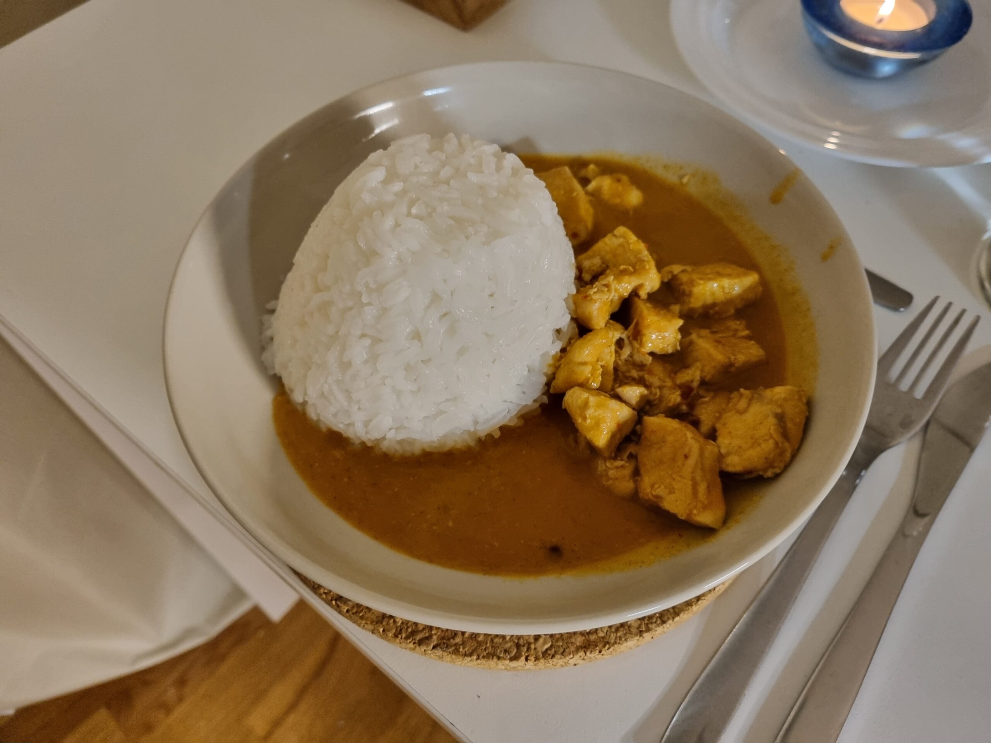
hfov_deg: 67.3
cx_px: 496
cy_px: 372
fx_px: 744
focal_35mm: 26
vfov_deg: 53.1
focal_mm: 5.4
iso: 640
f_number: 1.8
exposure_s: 1/50
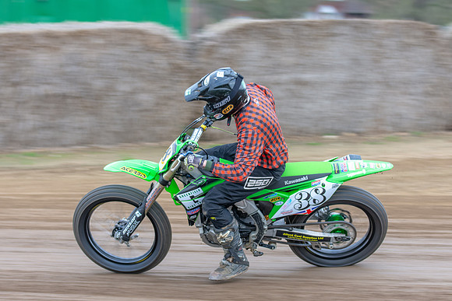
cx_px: 233
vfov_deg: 9.5
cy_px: 178
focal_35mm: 145
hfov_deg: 14.2
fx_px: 1817
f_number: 3.5
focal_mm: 78
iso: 400
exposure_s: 1/200
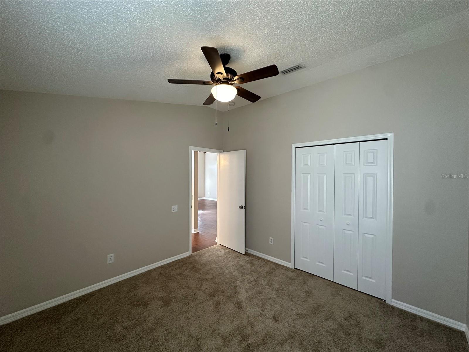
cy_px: 176
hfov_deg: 102.1
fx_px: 190
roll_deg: -0.9
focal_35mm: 14
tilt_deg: +0.3
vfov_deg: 85.7
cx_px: 234
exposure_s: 1/120
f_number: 2.2
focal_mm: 2.22
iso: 250
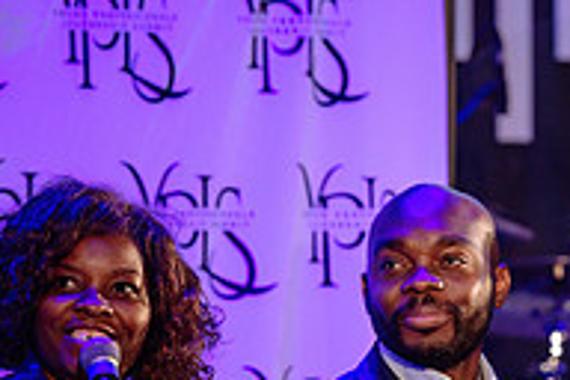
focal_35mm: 483
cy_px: 346
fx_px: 7647
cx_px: 502
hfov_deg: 4.3
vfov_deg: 2.8
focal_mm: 160
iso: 1600
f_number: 4
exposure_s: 1/200
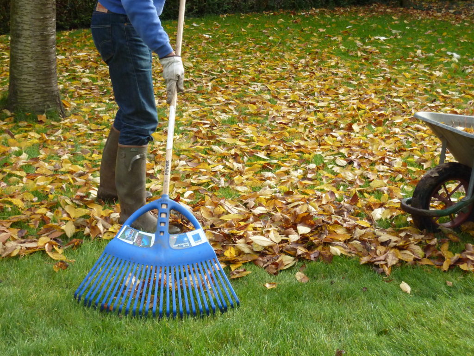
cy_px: 178
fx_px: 863
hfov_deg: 30.7
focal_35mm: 63
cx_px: 237
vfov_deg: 23.3
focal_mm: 10.3
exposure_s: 1/320
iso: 250
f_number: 4
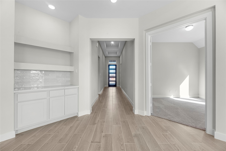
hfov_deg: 104.2
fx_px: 88
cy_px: 76
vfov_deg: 81.2
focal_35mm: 14
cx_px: 113
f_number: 9
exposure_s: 1/50
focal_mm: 14
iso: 250
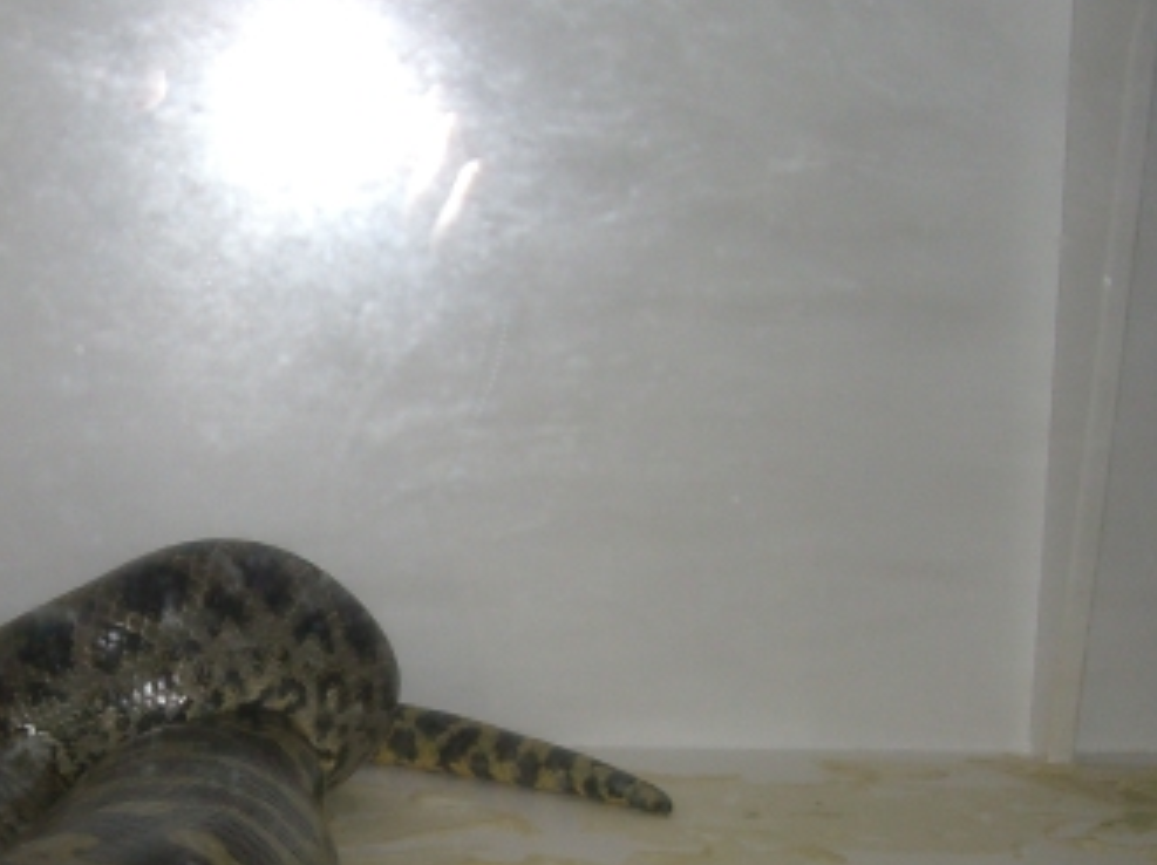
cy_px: 622
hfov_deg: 25.8
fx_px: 2471
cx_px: 186
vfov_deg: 19.8
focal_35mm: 74
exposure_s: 1/60
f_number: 2.7
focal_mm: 6.2
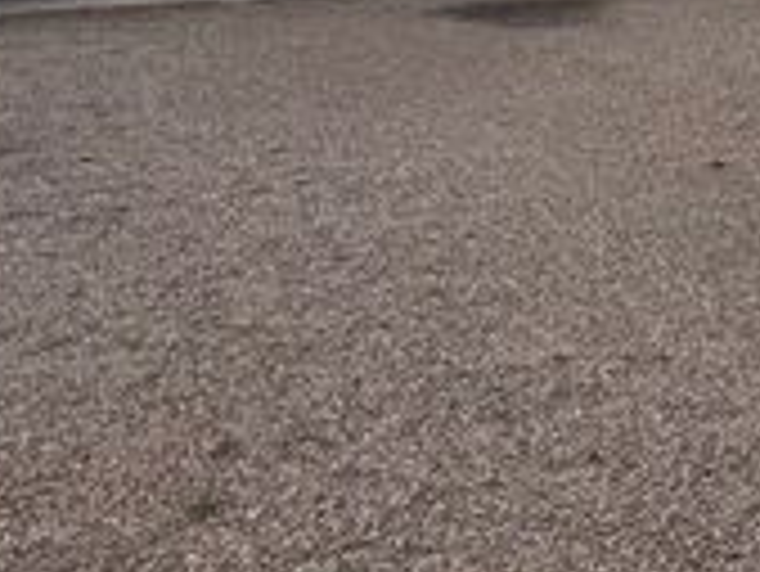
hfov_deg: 24.7
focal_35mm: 71
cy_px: -218
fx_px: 1560
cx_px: 913
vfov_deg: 18.9
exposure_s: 1/2041
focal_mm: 6.76
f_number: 1.78
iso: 80
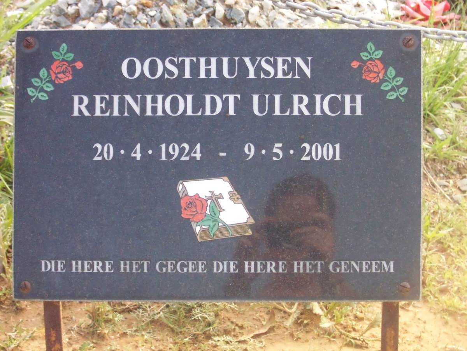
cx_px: 234
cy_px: 176
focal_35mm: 130
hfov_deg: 15.2
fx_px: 1755
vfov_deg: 11.4
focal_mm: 21.5
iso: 400
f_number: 4.8
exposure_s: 1/320
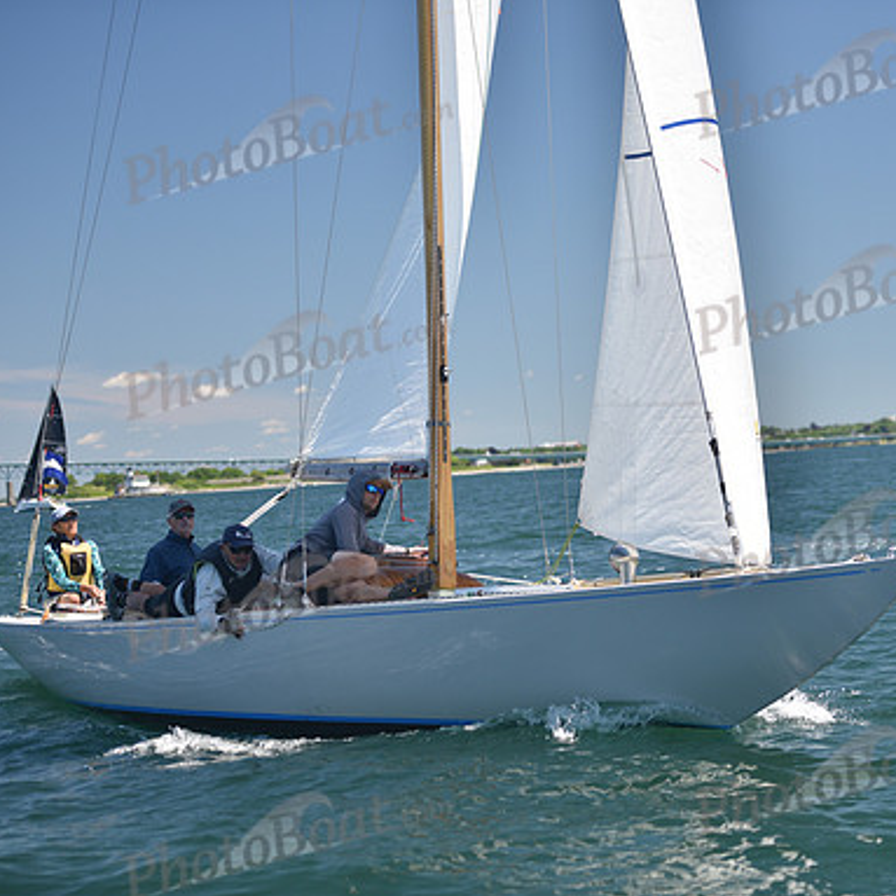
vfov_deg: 19.3
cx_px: 575
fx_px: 2636
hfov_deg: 19.3
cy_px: 448
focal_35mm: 90
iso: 200
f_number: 2.8
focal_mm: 70
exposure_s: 1/1000
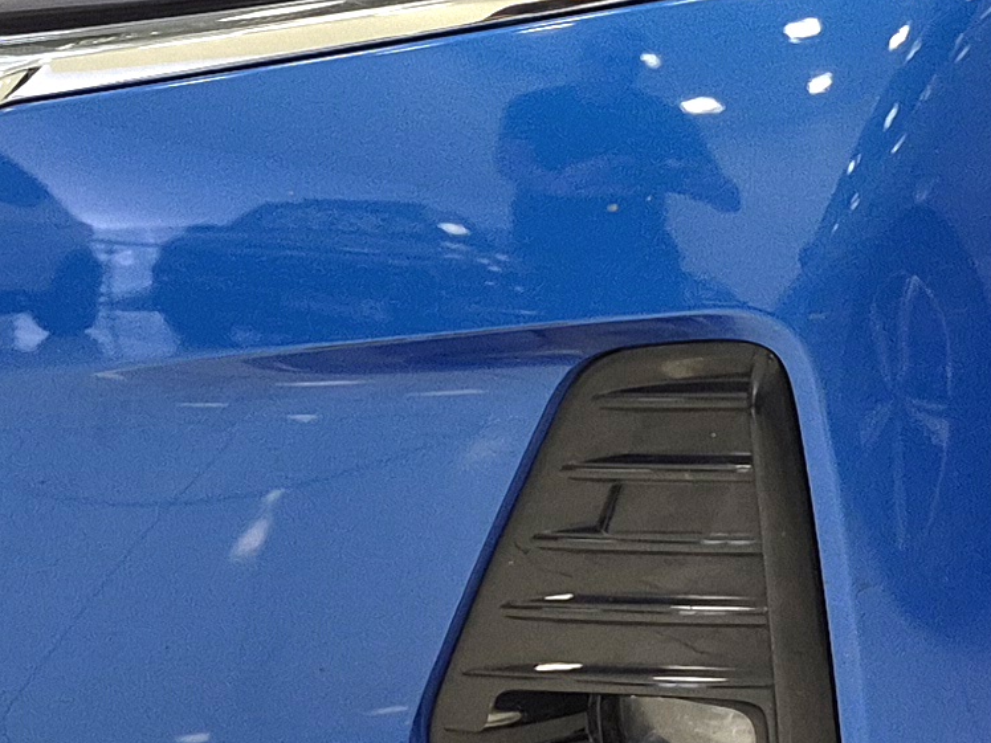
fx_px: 3521
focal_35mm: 123
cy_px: -106
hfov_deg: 15.6
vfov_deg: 11.8
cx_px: 1052
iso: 80
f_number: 1.8
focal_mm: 5.4
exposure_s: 1/61.3
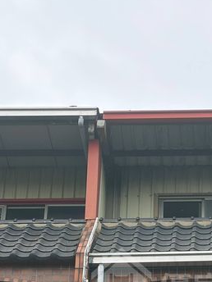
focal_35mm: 145
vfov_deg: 13.4
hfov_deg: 10.2
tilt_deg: +32.7
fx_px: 1184
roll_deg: +0.6
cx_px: 210
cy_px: 276
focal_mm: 5.96
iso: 32
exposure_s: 1/4975
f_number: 1.6
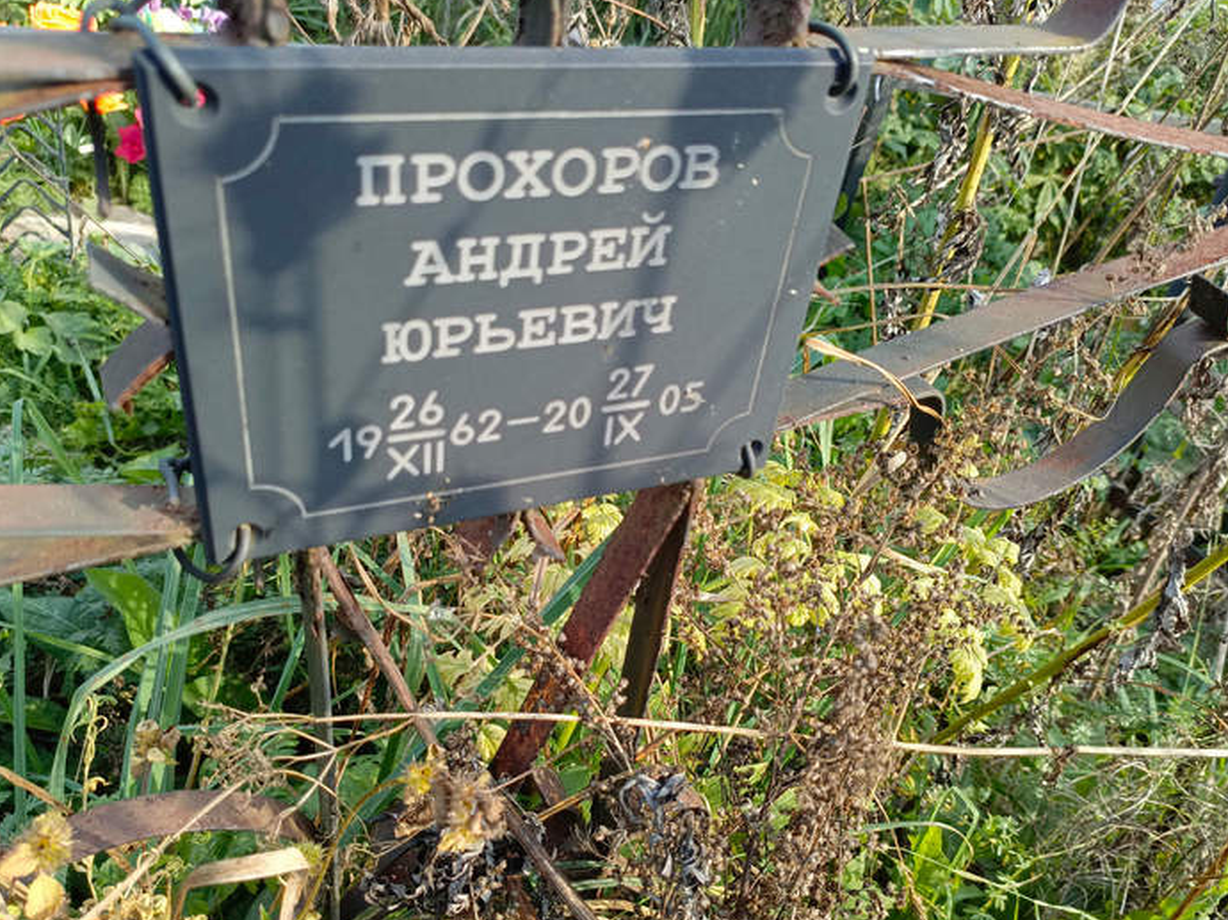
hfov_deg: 61.7
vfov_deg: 48.1
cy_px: 509
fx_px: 1028
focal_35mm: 29
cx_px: 635
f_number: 1.69
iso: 112
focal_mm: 4.76
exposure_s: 1/161
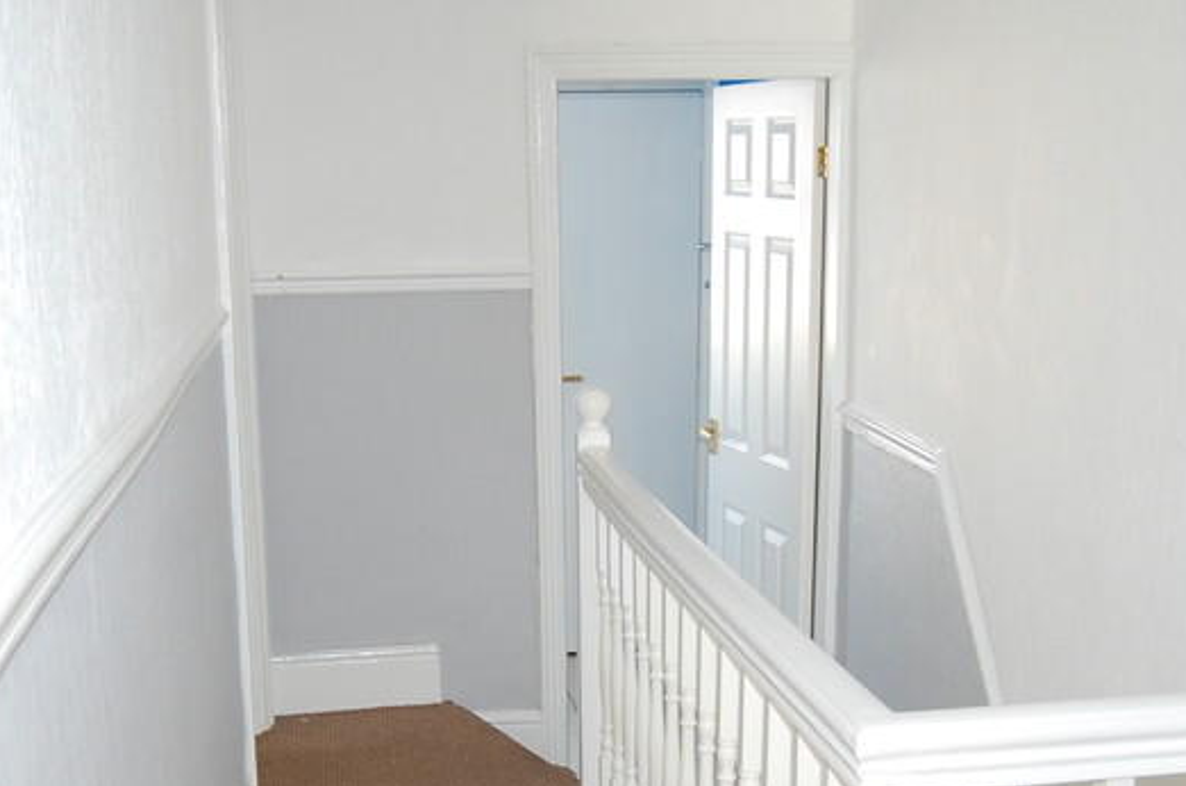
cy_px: 605
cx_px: 523
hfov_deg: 37.5
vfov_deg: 25.1
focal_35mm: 53
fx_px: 1743
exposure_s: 1/30
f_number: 3.5
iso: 400
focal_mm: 18
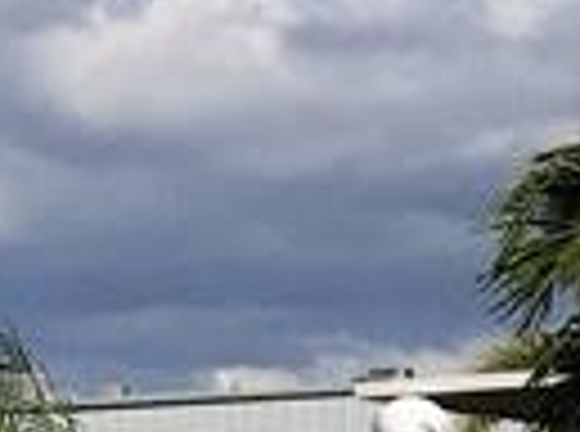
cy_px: 328
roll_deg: +1.6
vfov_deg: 6.4
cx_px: -1538
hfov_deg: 7.0
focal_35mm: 231
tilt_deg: +6.1
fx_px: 3860
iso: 25
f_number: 2.2
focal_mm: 4.15
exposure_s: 1/3497
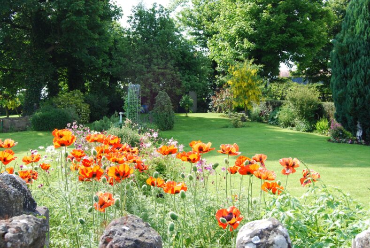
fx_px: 432
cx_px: 185
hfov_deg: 46.3
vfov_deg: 32.0
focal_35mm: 42
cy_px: 124
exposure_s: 1/125
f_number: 9
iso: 200
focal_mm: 28
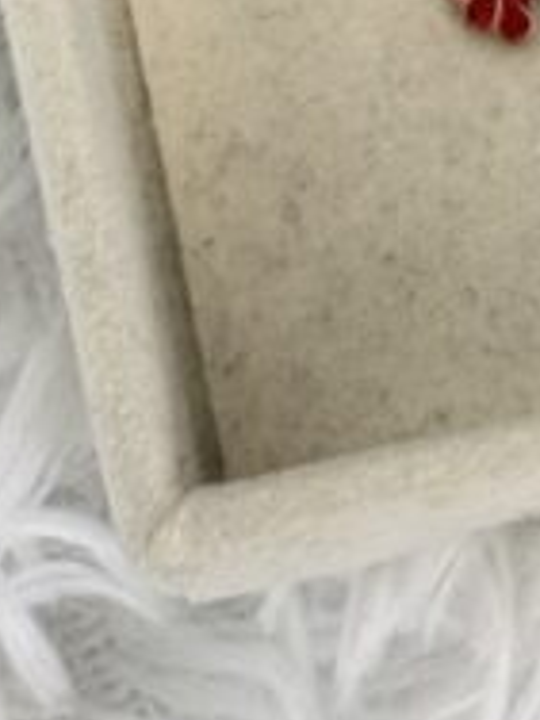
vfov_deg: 7.2
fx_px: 5450
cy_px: -812
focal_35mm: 262
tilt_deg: -70.4
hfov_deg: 5.7
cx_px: 368
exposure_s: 1/60
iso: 250
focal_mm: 6.76
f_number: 1.78
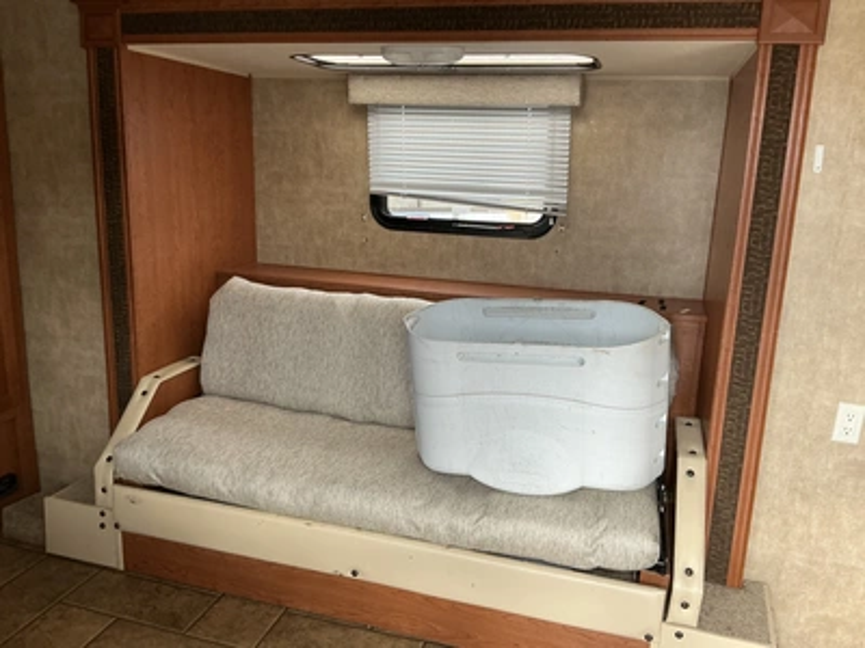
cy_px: 324
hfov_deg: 63.4
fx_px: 700
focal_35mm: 28
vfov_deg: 49.7
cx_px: 432
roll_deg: +0.1
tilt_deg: -11.3
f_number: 1.8
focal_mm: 3
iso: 64
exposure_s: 1/122
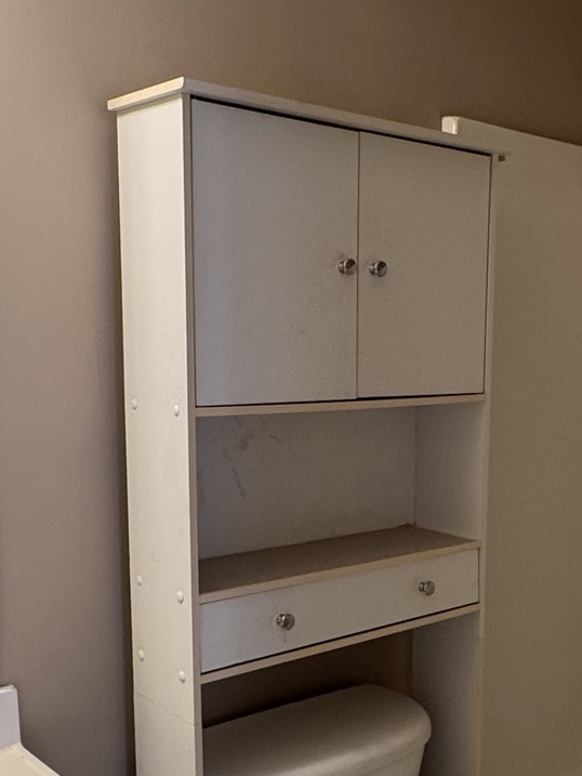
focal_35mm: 45
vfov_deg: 41.8
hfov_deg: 31.6
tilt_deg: -9.7
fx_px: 1008
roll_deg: -1.2
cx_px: 435
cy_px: 485
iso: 200
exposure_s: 1/60
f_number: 2.2
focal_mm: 2.22
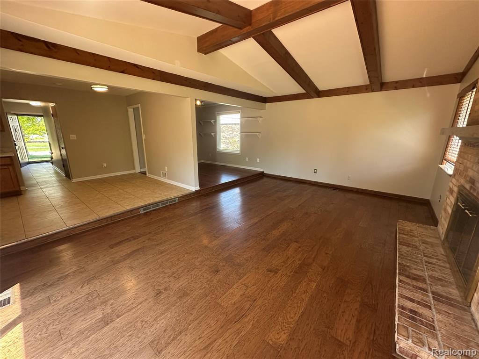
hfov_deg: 102.1
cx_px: 240
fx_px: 194
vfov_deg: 85.7
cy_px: 180
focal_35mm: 14
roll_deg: +0.2
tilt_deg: -13.4
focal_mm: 2.22
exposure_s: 1/120
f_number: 2.2
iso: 160
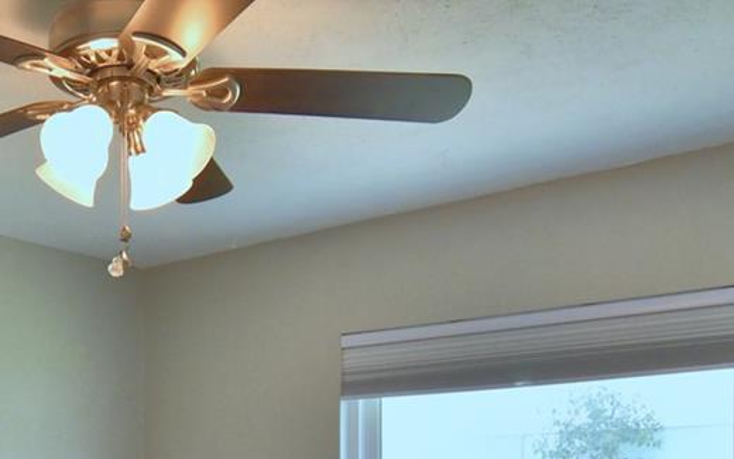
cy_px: 482
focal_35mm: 47
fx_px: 940
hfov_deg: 40.3
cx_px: 113
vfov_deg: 25.7
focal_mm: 10
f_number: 4.5
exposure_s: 1/125
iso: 400
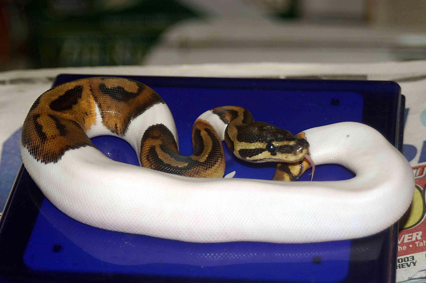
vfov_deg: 16.5
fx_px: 975
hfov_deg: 24.6
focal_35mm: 82
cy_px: 142
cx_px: 213
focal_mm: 55
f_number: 4.2
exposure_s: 1/60
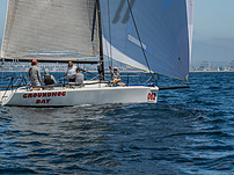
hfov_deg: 13.3
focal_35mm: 148
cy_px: -60
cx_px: 86
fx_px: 999
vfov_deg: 9.8
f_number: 6.3
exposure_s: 1/640
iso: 160
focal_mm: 69
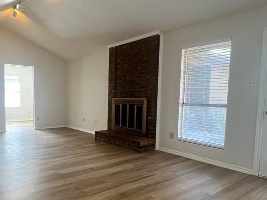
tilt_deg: -4.5
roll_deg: -0.5
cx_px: 74
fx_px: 193
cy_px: 112
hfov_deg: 66.0
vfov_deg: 54.7
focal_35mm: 25
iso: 125
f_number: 1.8
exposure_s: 1/60
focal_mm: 1.57
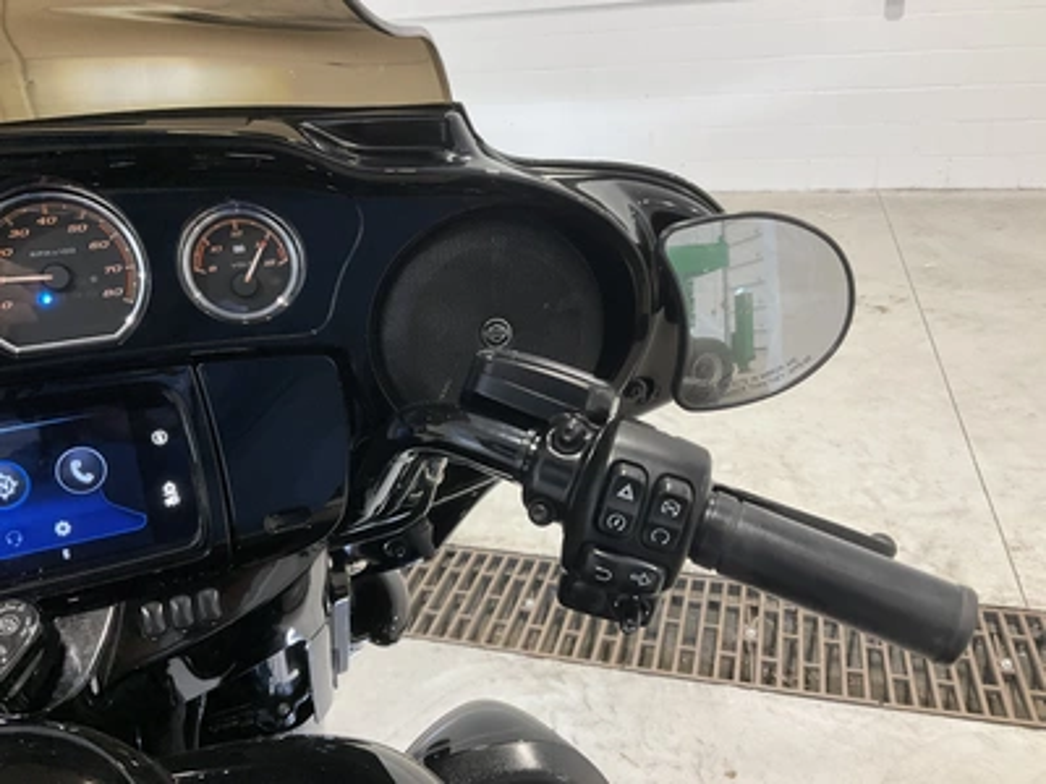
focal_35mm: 29
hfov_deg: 61.7
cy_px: 392
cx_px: 523
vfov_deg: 48.2
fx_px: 876
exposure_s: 1/60
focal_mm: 3
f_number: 1.8
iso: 80
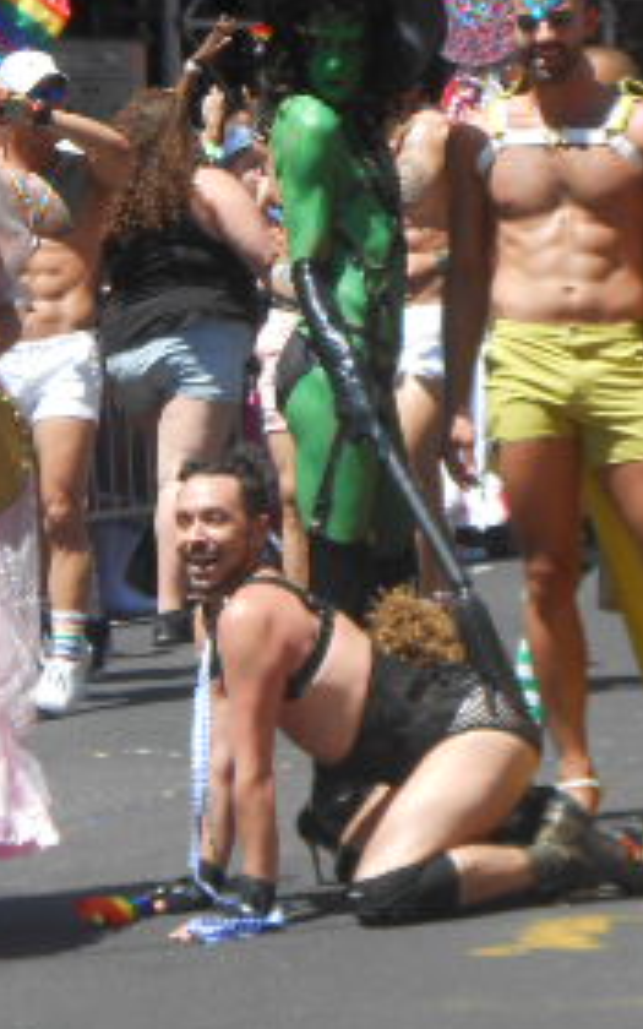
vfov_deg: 9.3
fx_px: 6309
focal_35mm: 225
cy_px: 198
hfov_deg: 5.8
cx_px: 305
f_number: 4.6
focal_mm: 16.5
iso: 80
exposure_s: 1/320
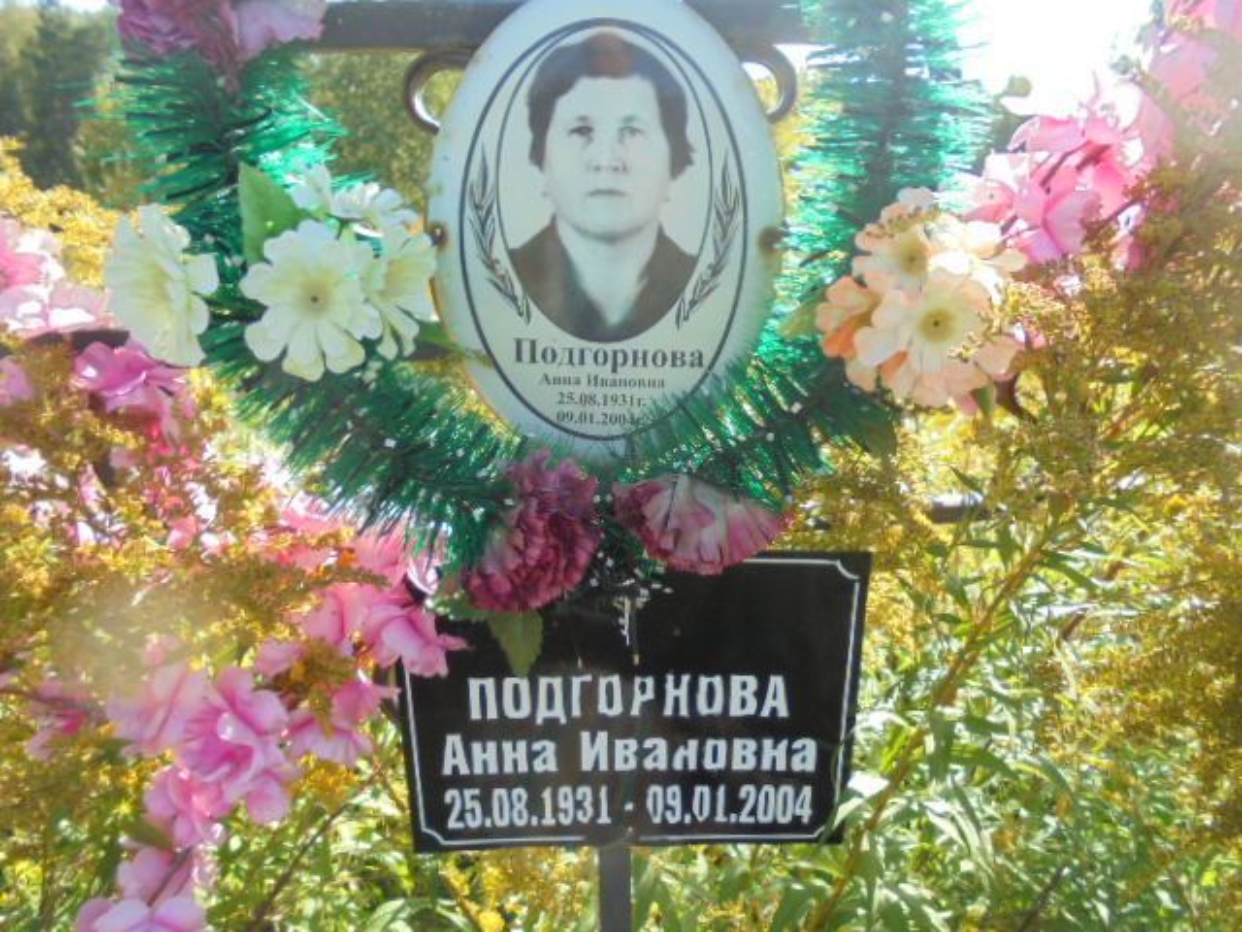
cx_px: 621
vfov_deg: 53.1
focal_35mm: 26
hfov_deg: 67.3
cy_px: 466
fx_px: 933
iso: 100
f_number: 3.5
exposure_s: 1/250
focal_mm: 4.6
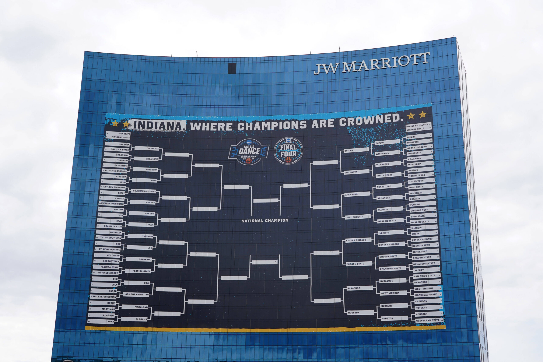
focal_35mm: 48
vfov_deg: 28.1
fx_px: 724
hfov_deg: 41.1
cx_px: 272
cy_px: 181
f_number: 5.6
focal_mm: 48
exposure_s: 1/1250
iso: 400
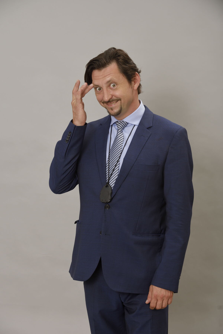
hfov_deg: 17.1
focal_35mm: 80
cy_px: 167
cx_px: 112
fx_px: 743
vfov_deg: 25.4
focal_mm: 80
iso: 160
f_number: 9
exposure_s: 1/200
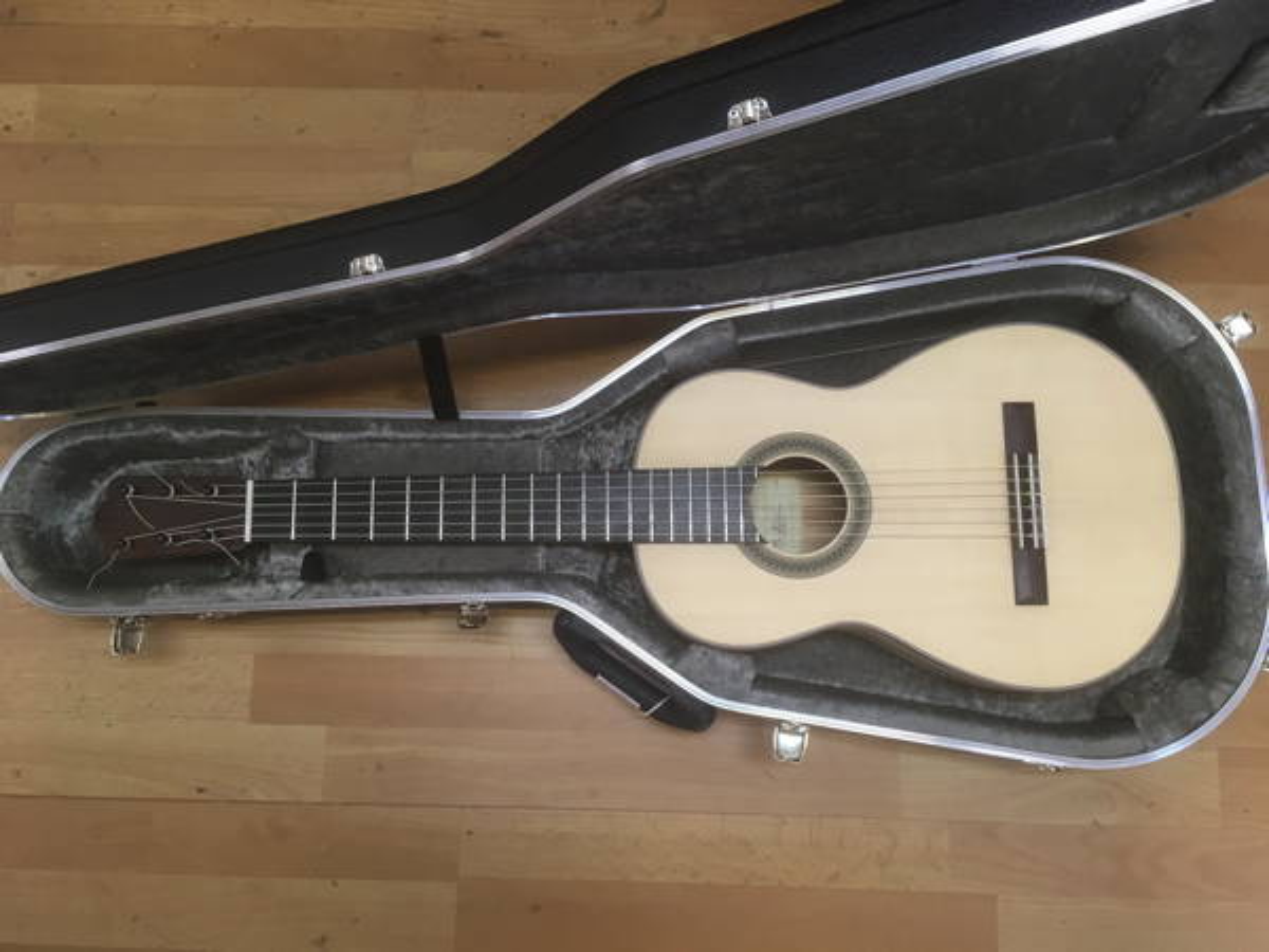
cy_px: 476
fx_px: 1063
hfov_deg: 61.7
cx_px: 634
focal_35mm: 29
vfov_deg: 48.2
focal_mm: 4.15
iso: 100
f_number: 2.2
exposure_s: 1/33
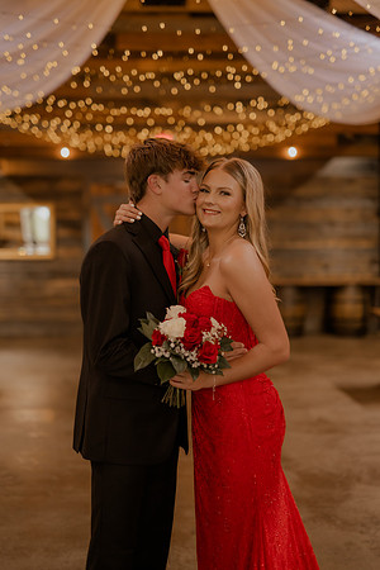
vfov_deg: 39.6
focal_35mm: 50
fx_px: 792
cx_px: 190
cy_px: 285
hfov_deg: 27.0
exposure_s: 1/100
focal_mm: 50
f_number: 1.4
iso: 640
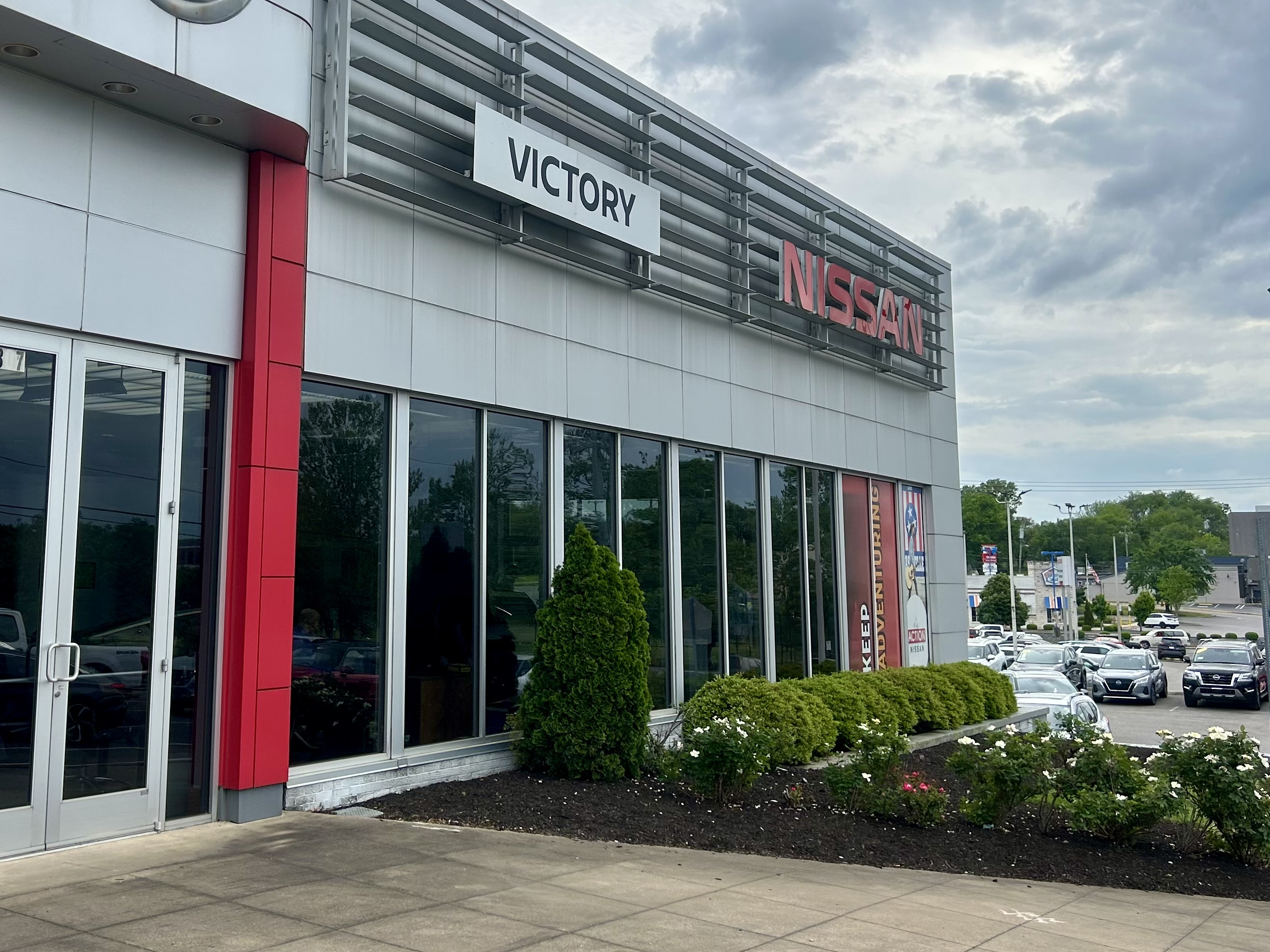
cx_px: 448
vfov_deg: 35.7
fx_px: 1468
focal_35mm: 40
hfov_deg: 46.2
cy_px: 337
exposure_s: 1/3257
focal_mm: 5.7
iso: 50
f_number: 1.5
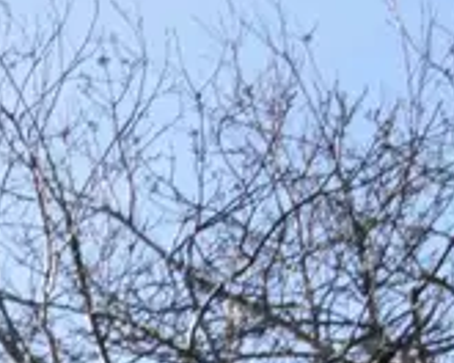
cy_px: 956
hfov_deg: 6.9
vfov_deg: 5.6
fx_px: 3574
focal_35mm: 266
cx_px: -627
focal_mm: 26
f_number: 3.8
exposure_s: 1/4000
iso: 800
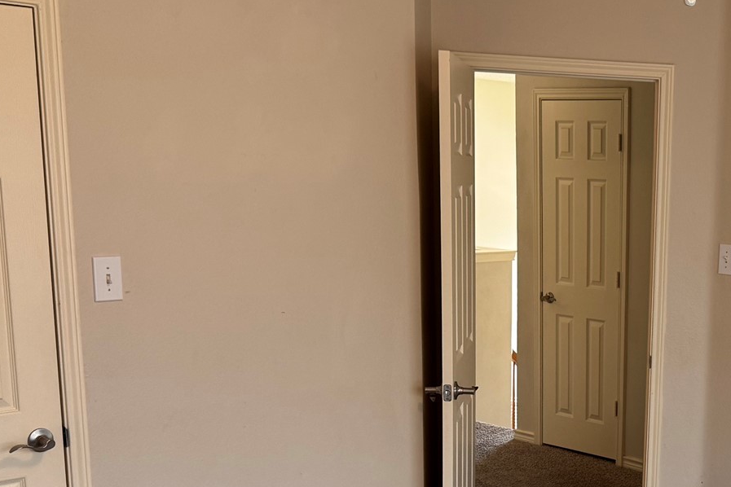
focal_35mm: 57
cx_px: 672
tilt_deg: -12.1
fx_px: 1157
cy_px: 415
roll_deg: -3.2
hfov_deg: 33.1
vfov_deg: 23.3
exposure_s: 1/60
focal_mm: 6.76
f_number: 1.78
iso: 160
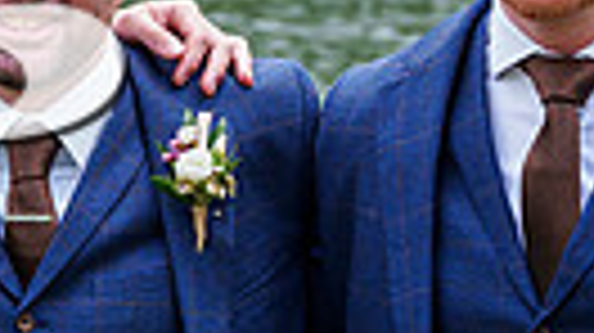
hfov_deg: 10.8
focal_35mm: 194
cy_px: 97
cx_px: -184
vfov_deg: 6.2
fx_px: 3053
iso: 800
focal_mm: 42
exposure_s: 1/2500
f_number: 3.5
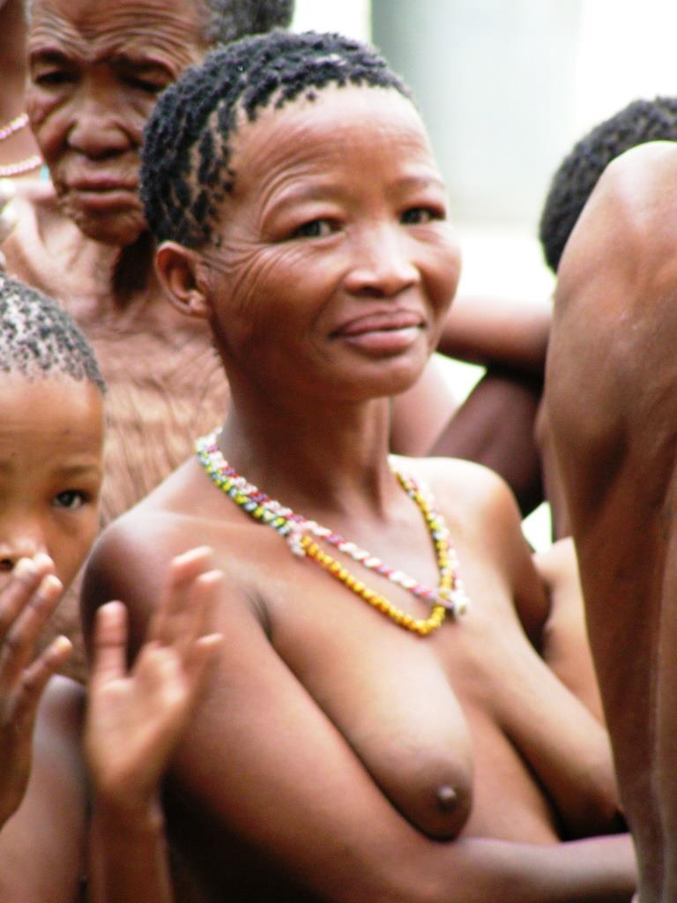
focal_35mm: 380
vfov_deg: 5.2
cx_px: 338
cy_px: 452
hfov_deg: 3.9
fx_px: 9909
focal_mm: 58
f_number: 3.5
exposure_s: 1/100
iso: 200
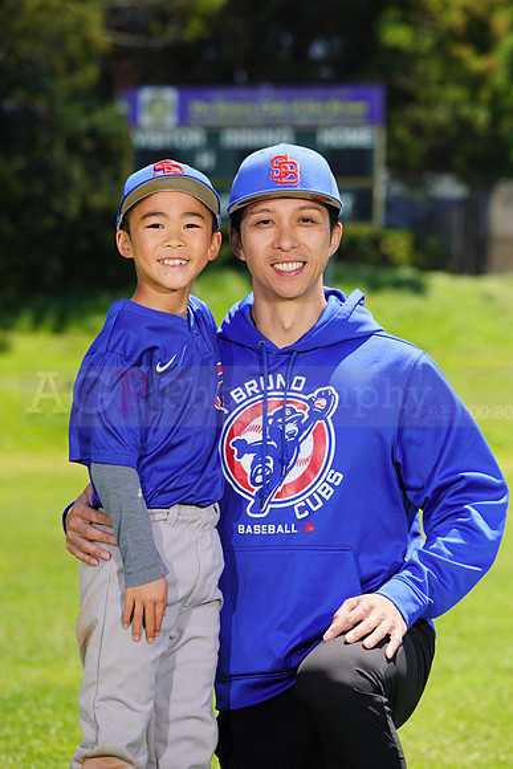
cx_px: 256
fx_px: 4101
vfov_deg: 10.7
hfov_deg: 7.2
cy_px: 384
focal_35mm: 192
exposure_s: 1/250
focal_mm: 192
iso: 100
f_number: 8
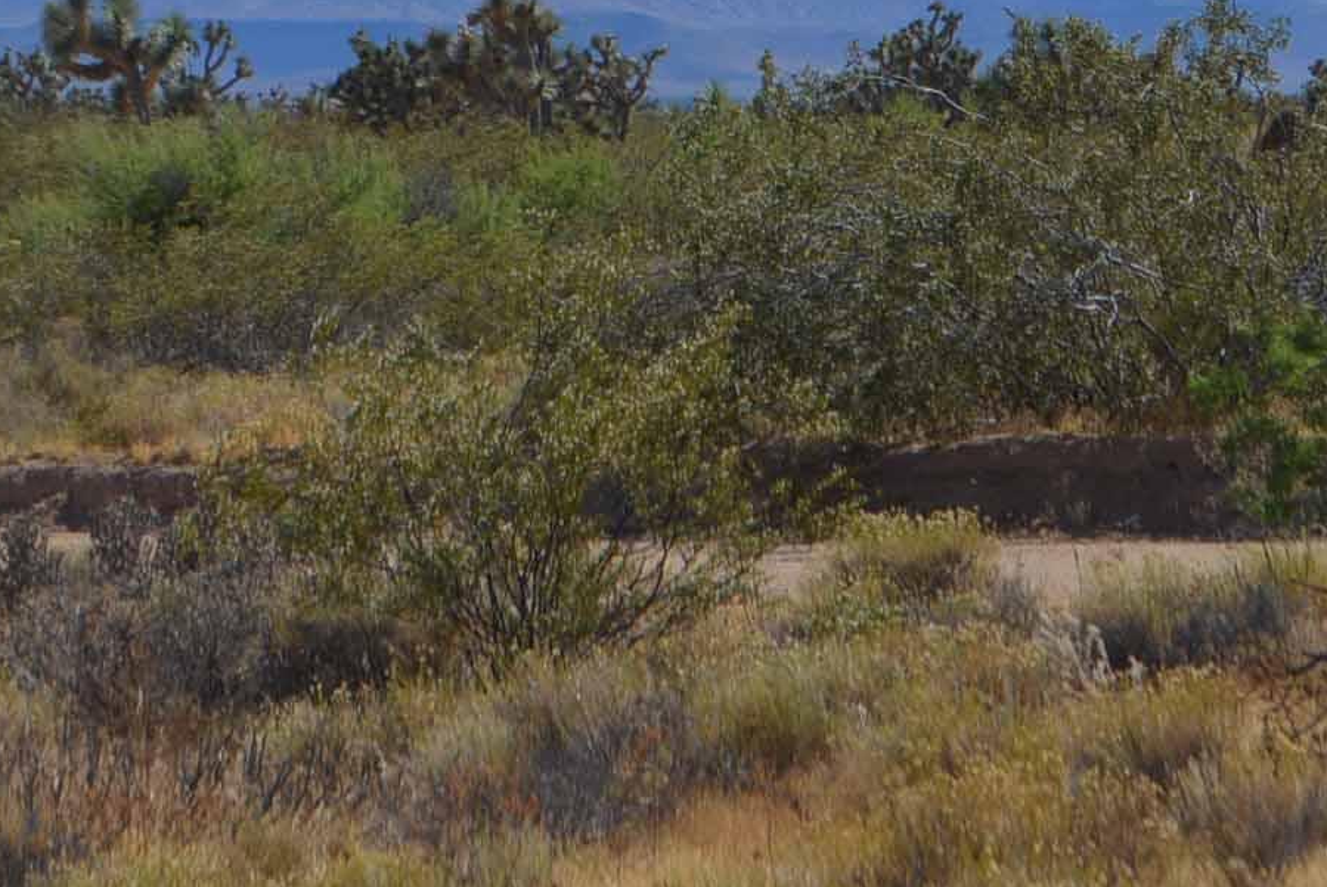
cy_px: -136
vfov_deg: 5.0
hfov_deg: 7.5
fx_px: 10132
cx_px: 918
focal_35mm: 275
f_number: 9
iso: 100
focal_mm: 55
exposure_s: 1/320
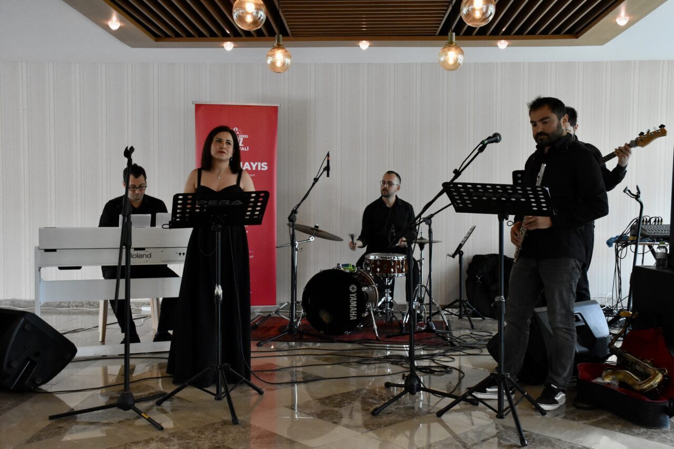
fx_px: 730
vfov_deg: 34.2
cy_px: 224
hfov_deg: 49.5
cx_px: 337
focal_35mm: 39
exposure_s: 1/125
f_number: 5.6
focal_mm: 26
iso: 3200
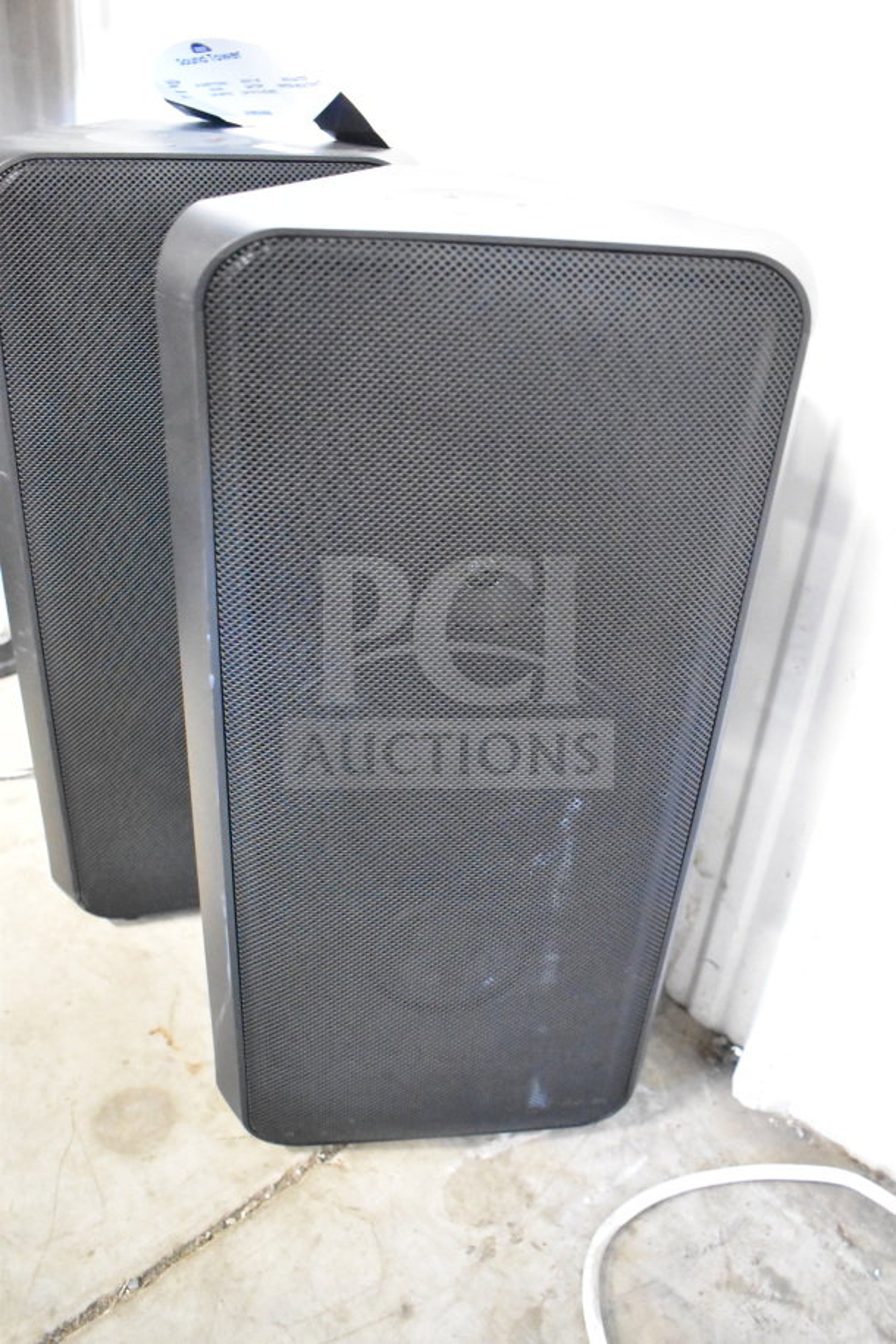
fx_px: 1008
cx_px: 448
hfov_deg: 47.9
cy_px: 672
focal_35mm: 27
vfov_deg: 67.4
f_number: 3.5
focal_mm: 18
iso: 16000
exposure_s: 1/30
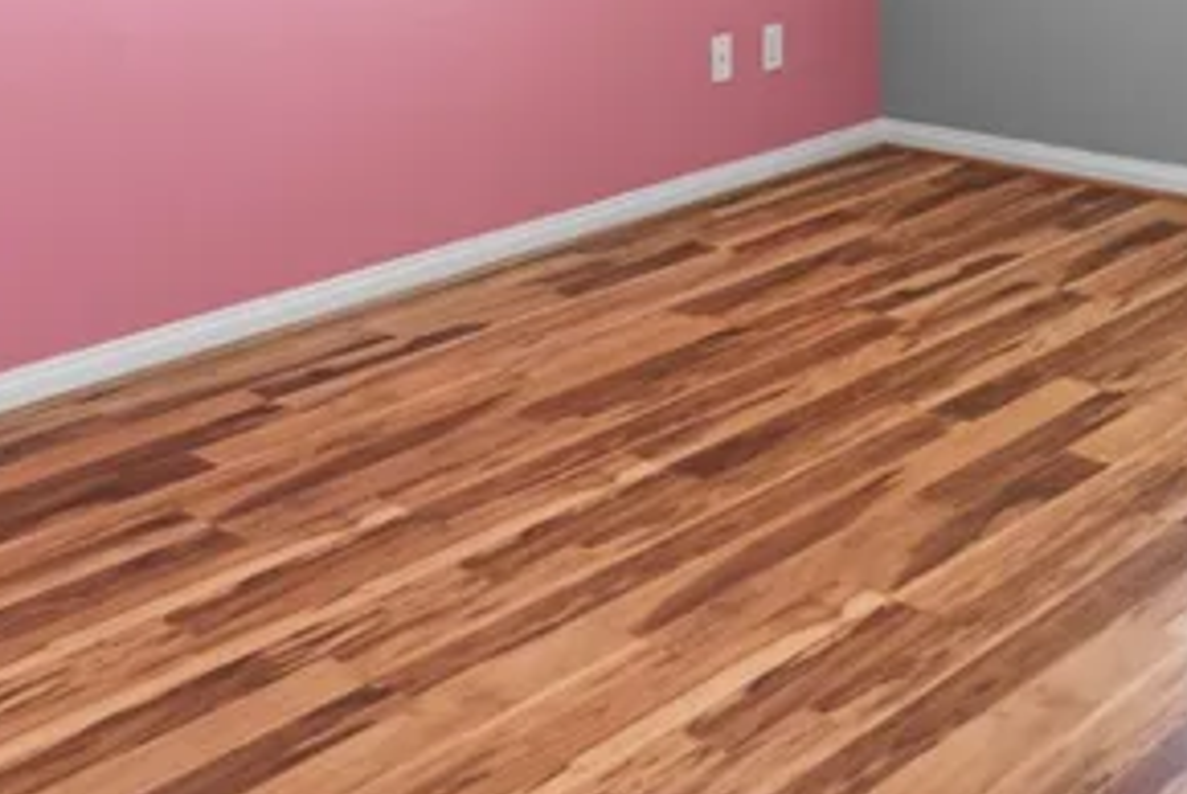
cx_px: 839
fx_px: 1980
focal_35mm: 60
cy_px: -313
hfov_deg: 32.9
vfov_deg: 20.2
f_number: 8
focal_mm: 17
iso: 400
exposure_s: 1/4
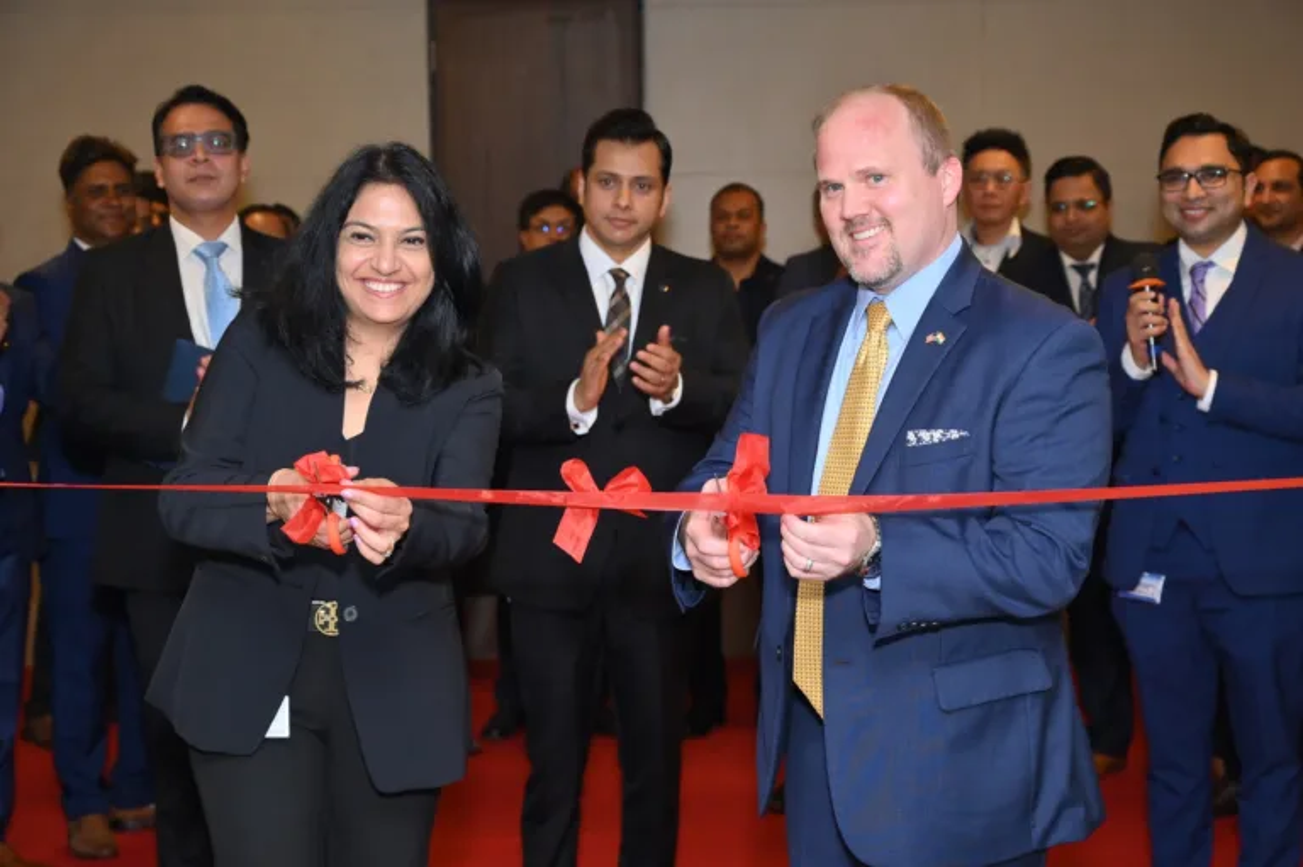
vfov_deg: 23.0
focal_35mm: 59
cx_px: 652
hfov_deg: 34.0
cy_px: 434
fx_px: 2134
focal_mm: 59
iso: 640
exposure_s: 1/160
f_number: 5
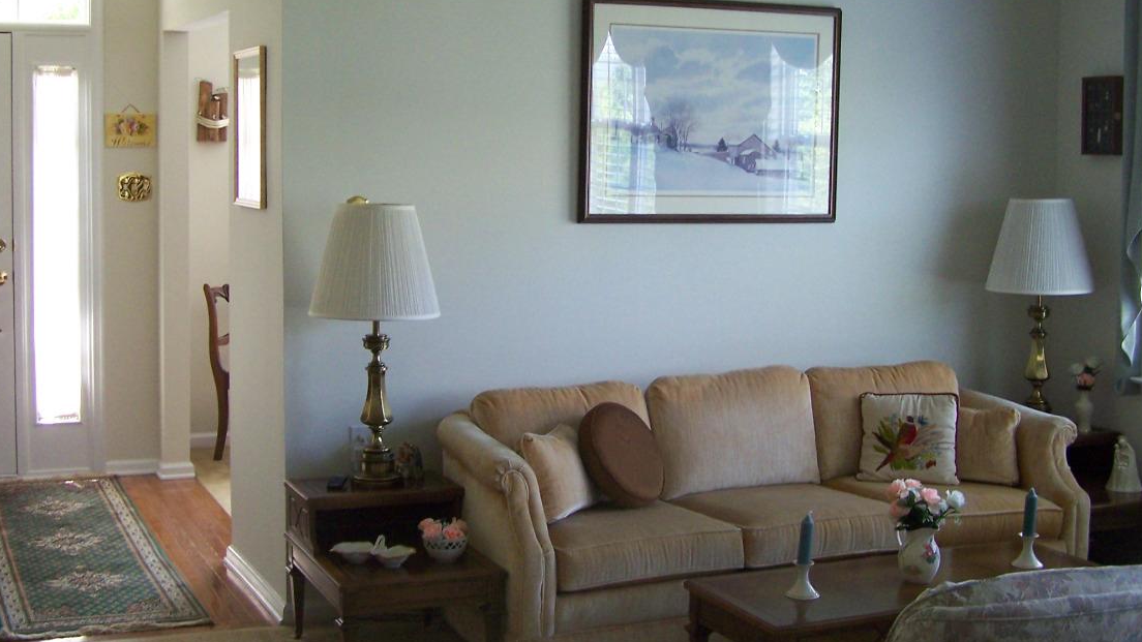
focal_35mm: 54
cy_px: 264
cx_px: 591
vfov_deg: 22.2
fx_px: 1635
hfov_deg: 38.5
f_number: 2.8
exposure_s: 1/30
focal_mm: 6.3
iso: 160
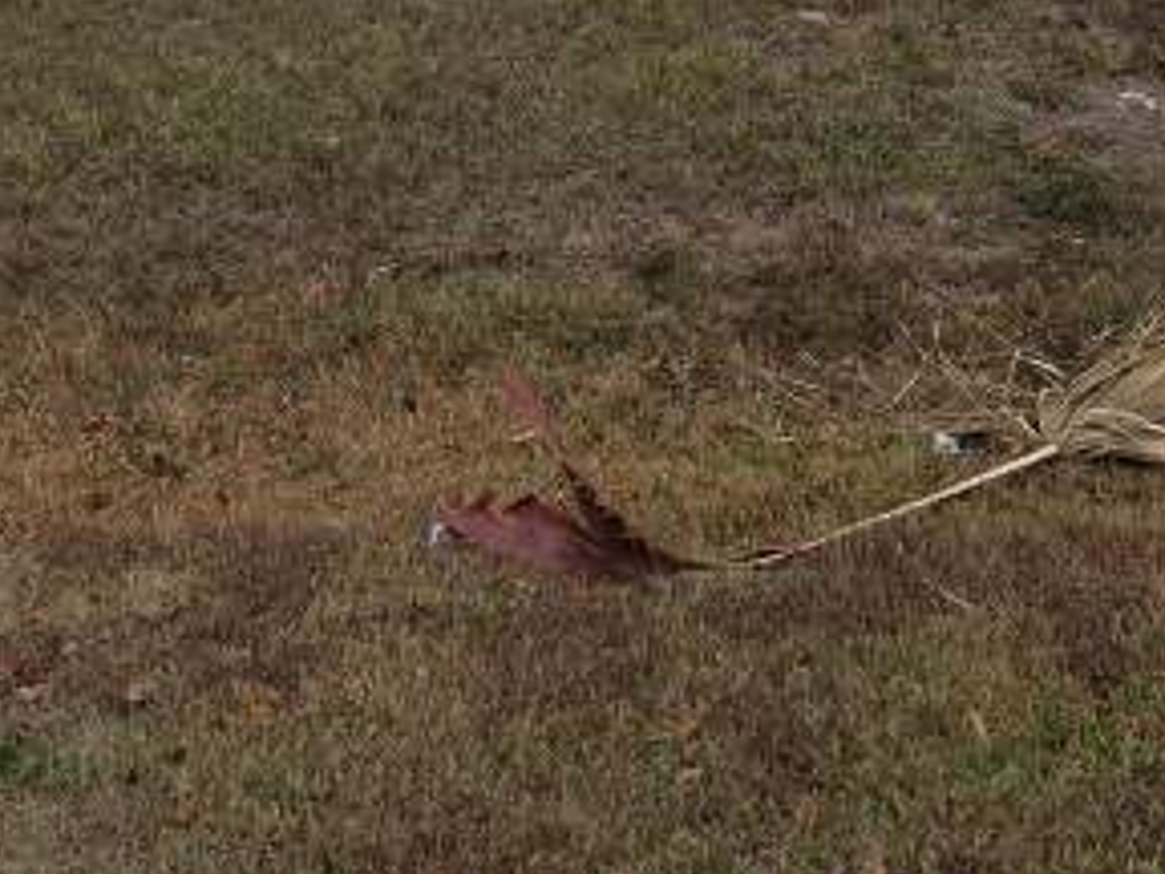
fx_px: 2154
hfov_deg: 30.2
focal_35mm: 64
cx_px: 696
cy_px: -316
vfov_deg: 20.6
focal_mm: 6.3
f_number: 1.7
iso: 12
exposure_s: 1/456
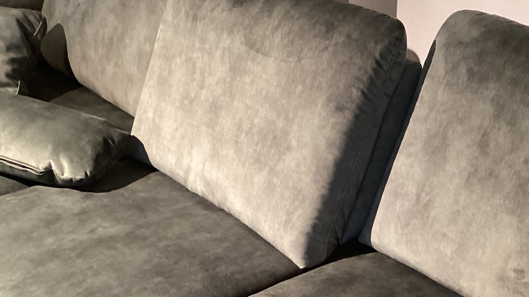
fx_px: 842
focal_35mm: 60
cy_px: 251
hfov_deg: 34.8
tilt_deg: -33.0
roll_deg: +0.1
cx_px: 313
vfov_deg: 19.8
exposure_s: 1/50
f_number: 2.4
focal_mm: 3.3
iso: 320
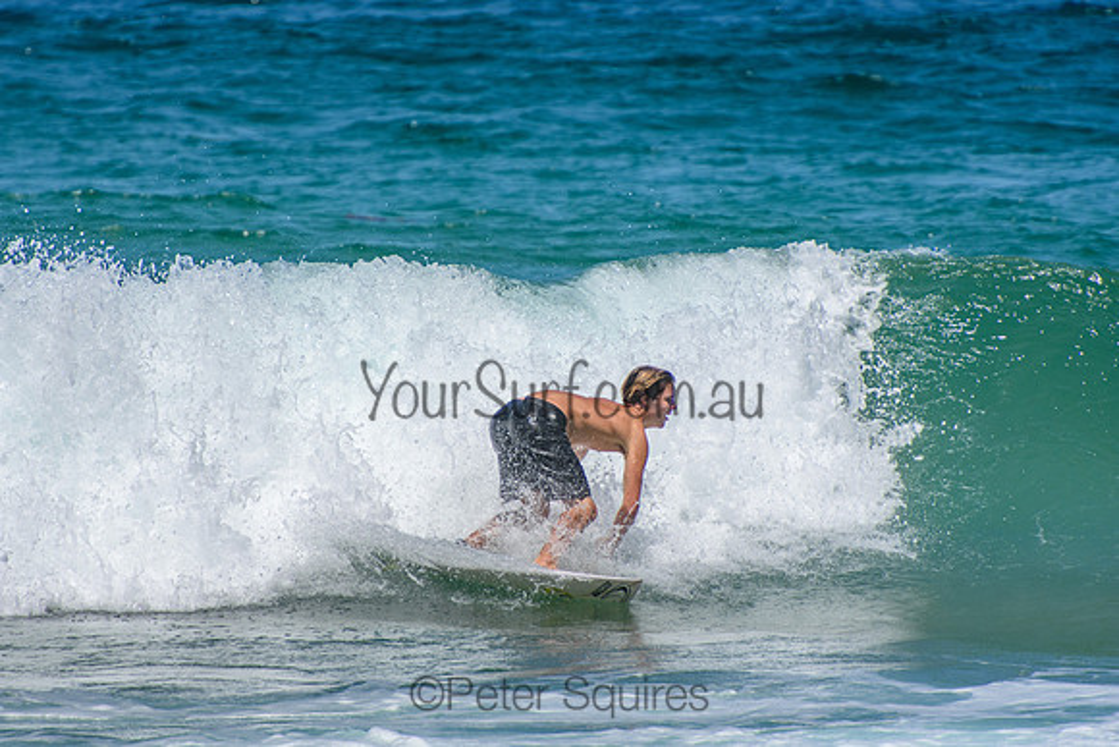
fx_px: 18653
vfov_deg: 2.3
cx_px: 560
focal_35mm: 600
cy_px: 374
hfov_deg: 3.4
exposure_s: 1/2000
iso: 200
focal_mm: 400
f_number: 5.6
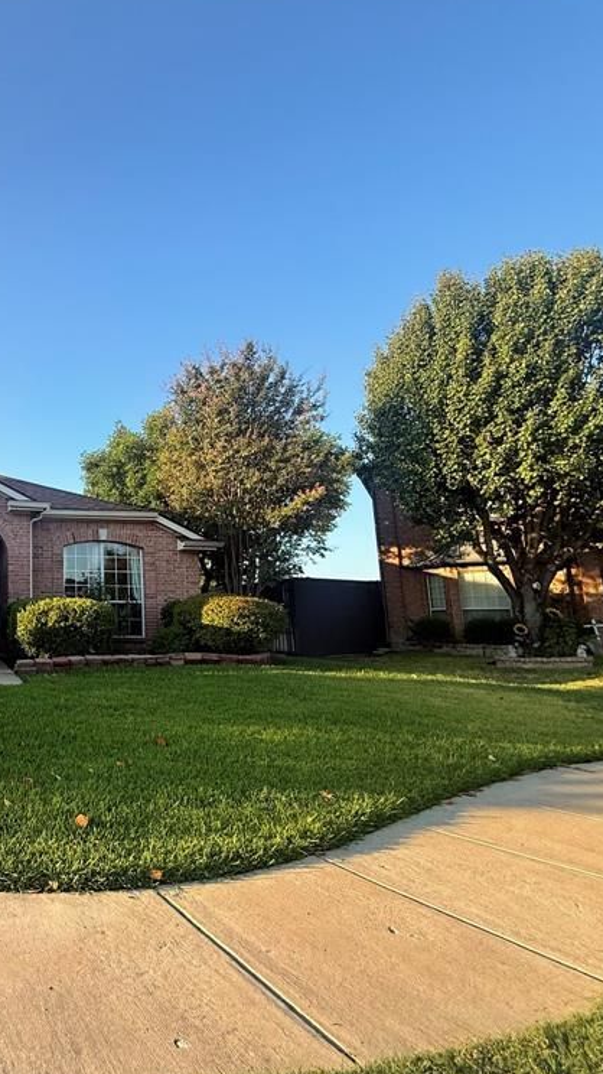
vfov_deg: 83.9
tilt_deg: +8.4
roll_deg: -0.6
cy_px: 536
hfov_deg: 43.3
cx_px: -39
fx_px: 597
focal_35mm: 21
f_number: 2.2
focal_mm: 2.22
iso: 50
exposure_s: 1/564
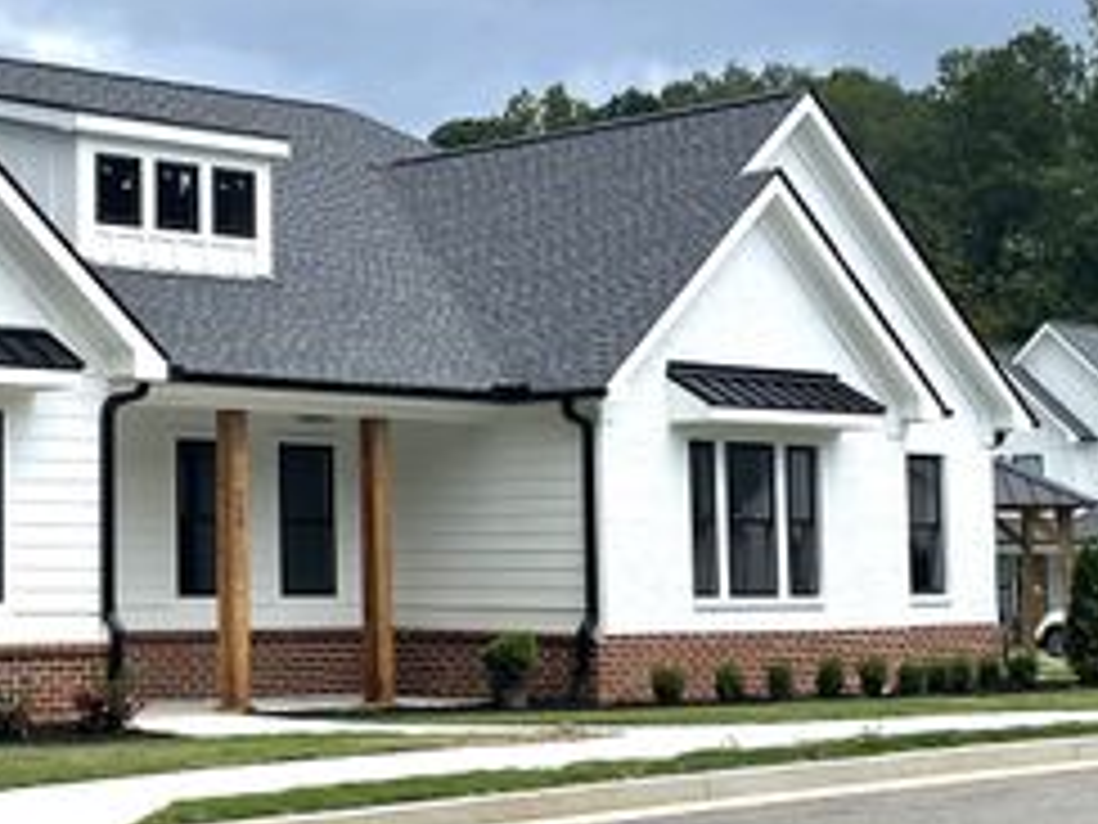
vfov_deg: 18.9
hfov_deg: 24.0
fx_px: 2474
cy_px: 313
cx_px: 9
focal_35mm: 78
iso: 32
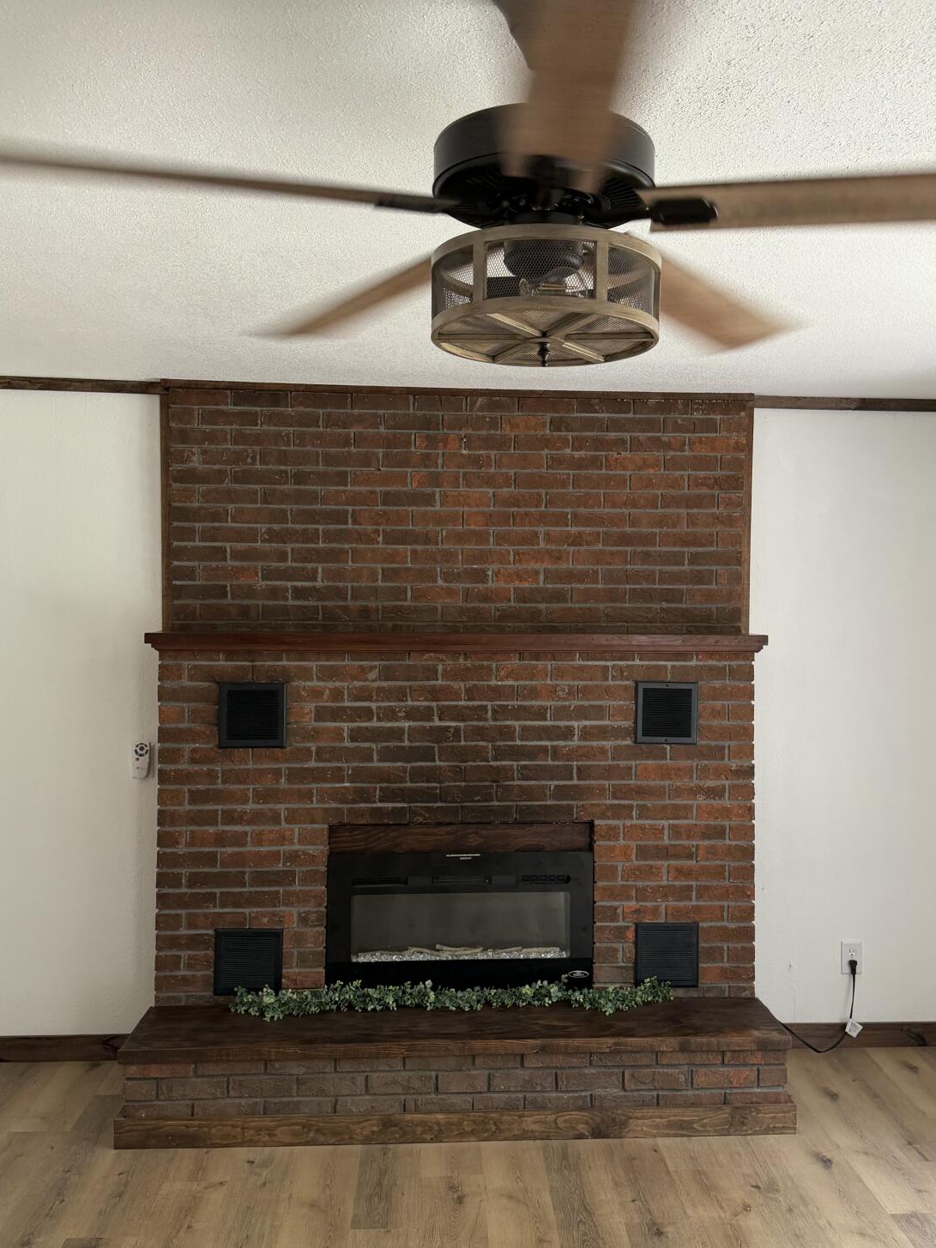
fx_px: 1190
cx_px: 528
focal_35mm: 33
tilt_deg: -1.1
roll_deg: -0.8
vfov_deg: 55.3
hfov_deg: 42.9
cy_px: 649
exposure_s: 1/99
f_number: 1.78
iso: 200
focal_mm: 6.76
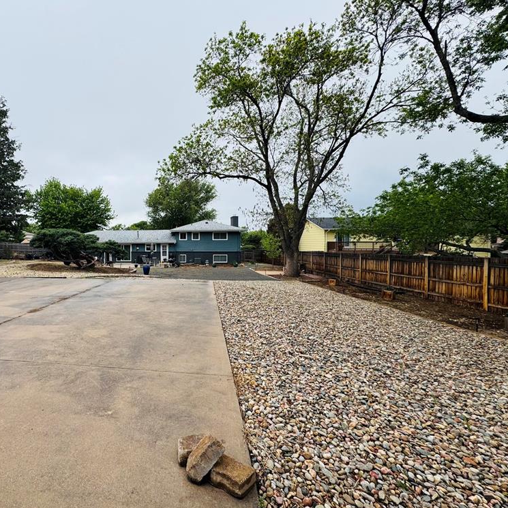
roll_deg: +0.3
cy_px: 250
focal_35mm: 17
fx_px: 282
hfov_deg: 81.1
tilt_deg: -1.9
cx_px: 168
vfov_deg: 84.0
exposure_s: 1/669
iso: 40
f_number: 2.2
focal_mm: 2.22
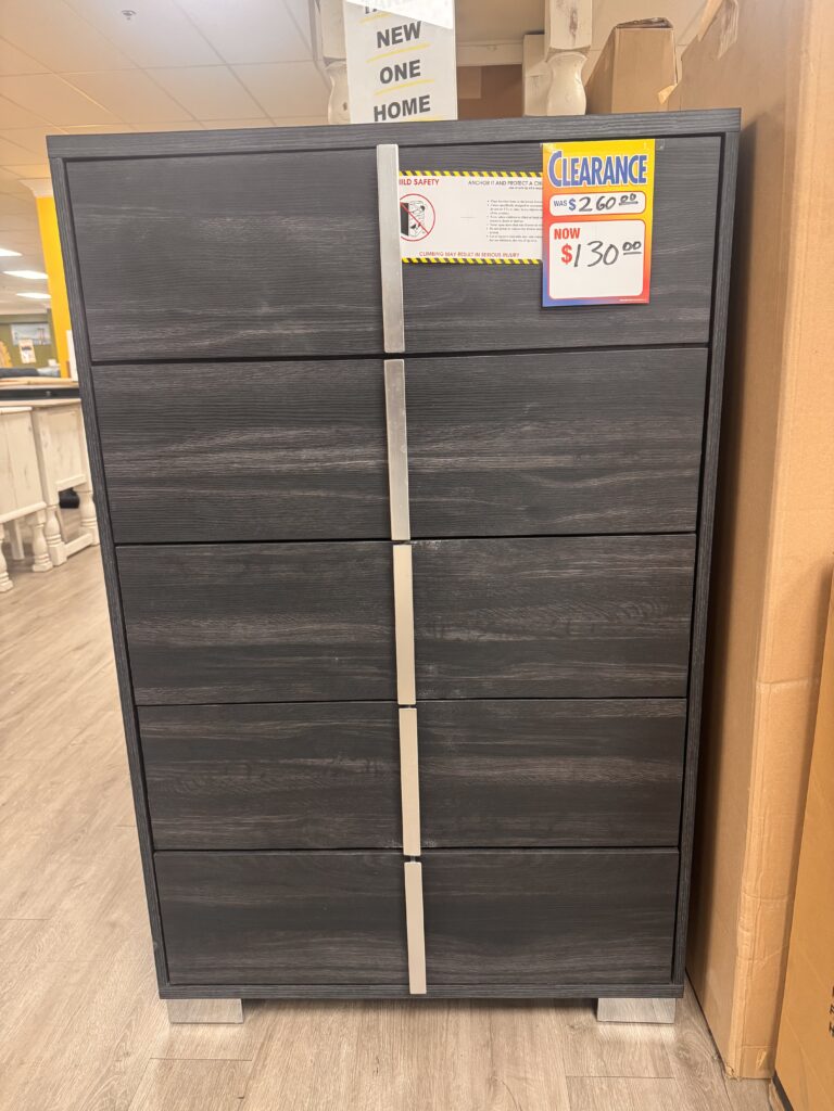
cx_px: 417
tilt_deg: -14.8
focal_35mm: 24
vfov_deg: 71.6
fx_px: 771
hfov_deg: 56.8
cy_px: 556
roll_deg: +3.1
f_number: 1.78
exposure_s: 1/60
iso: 320
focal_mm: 6.76
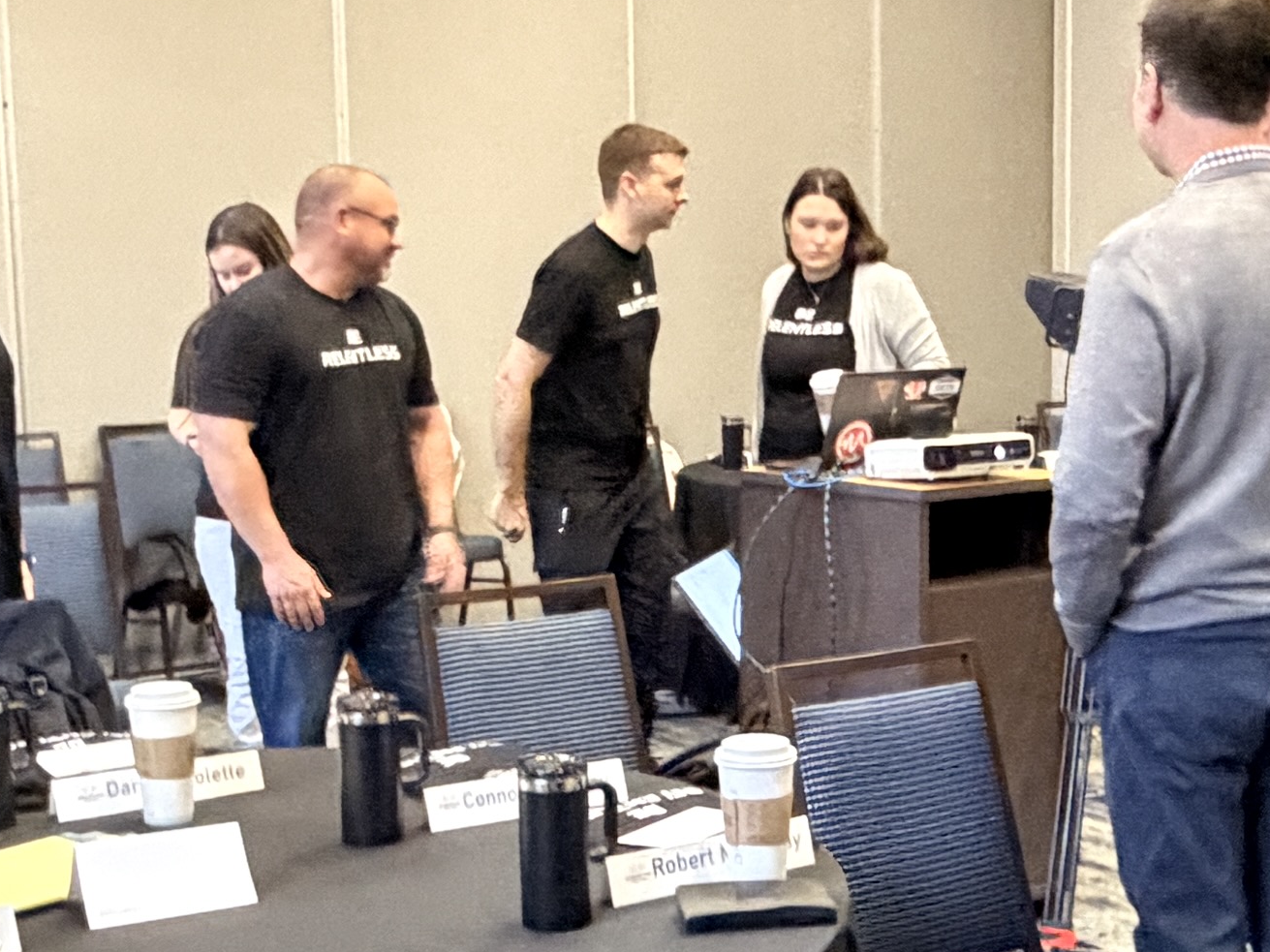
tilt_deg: -8.8
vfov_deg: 24.0
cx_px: 753
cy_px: 603
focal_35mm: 61
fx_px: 2238
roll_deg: +1.7
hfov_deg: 31.6
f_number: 2.2
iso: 800
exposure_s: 1/40
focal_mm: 2.22
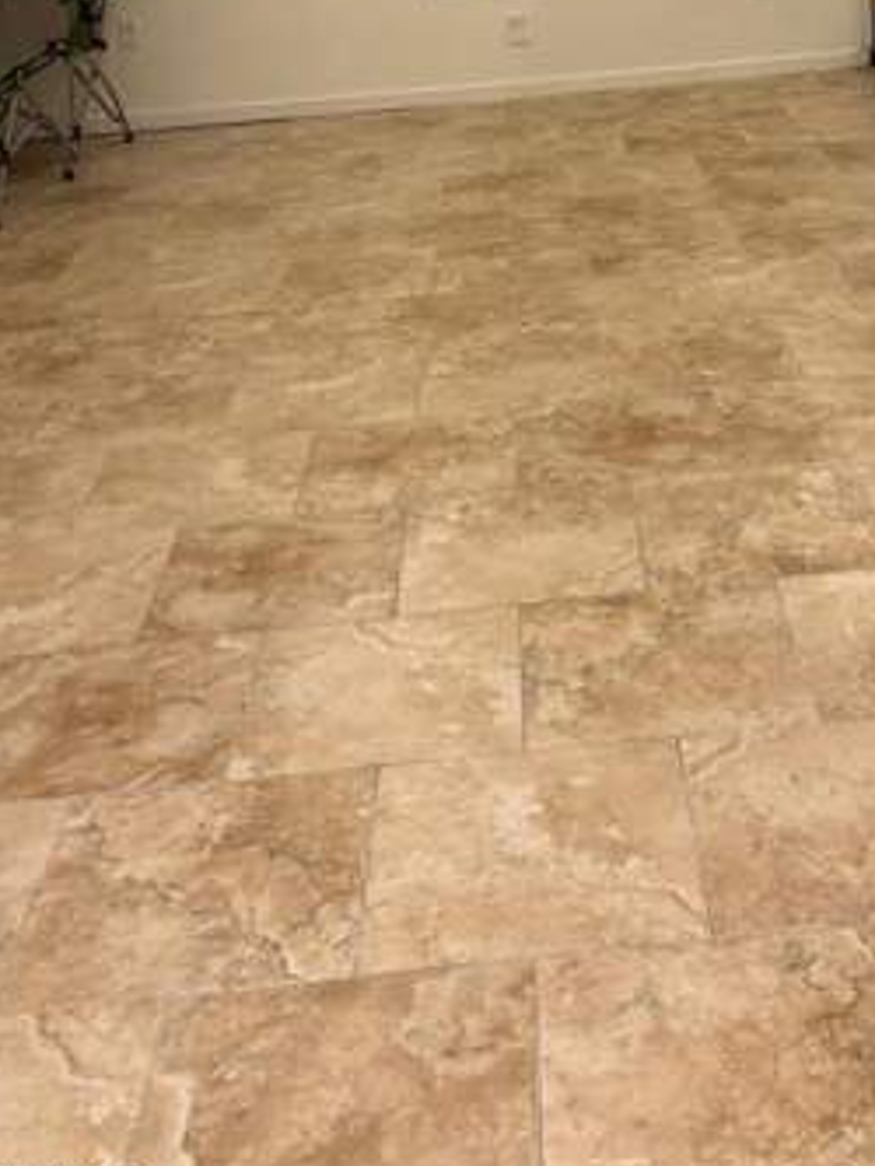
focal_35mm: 50
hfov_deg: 28.9
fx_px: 1684
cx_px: 606
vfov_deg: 36.4
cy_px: 179
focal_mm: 5.96
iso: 100
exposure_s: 1/60
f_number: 1.6
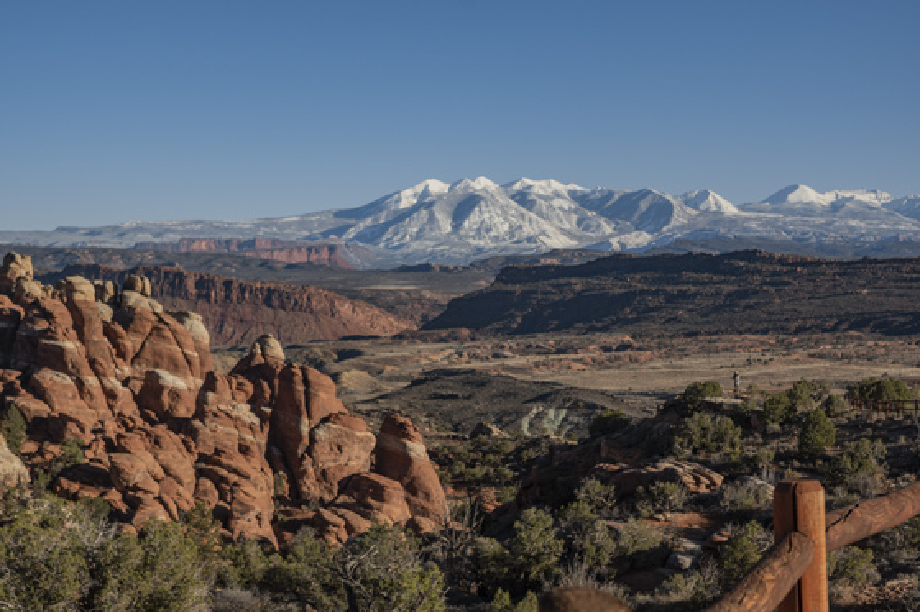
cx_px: 460
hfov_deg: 28.1
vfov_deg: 18.9
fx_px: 1839
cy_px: 306
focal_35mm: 72
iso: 200
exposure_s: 1/750
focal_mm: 47.5
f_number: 5.6
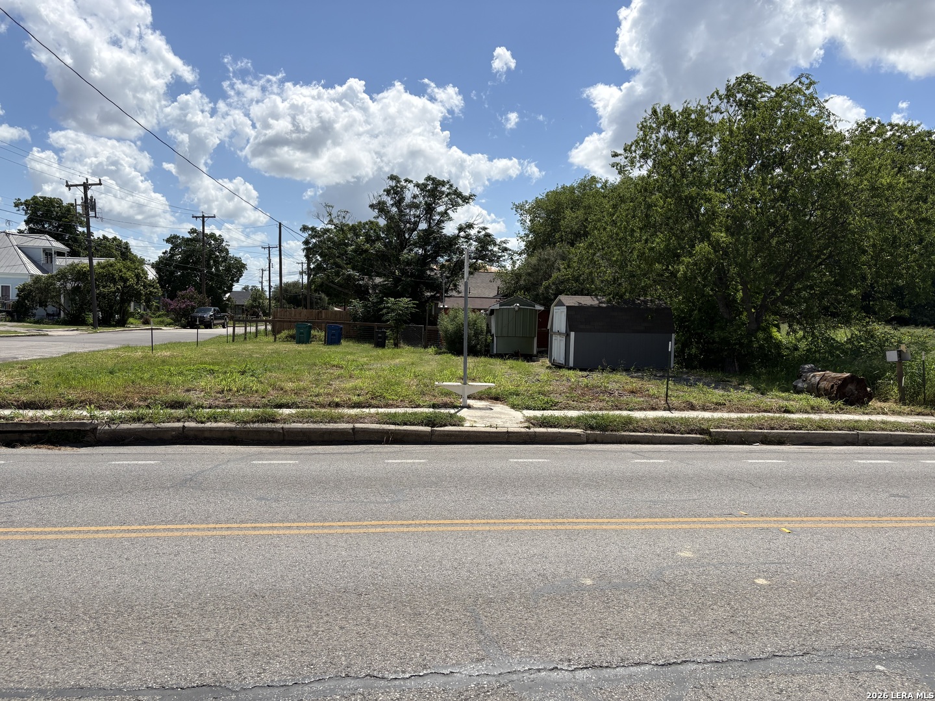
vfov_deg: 53.1
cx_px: 468
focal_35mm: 26
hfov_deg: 67.3
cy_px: 350
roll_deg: -1.6
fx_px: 702
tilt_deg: -1.9
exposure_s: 1/5348
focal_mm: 5.96
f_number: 1.6
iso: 50
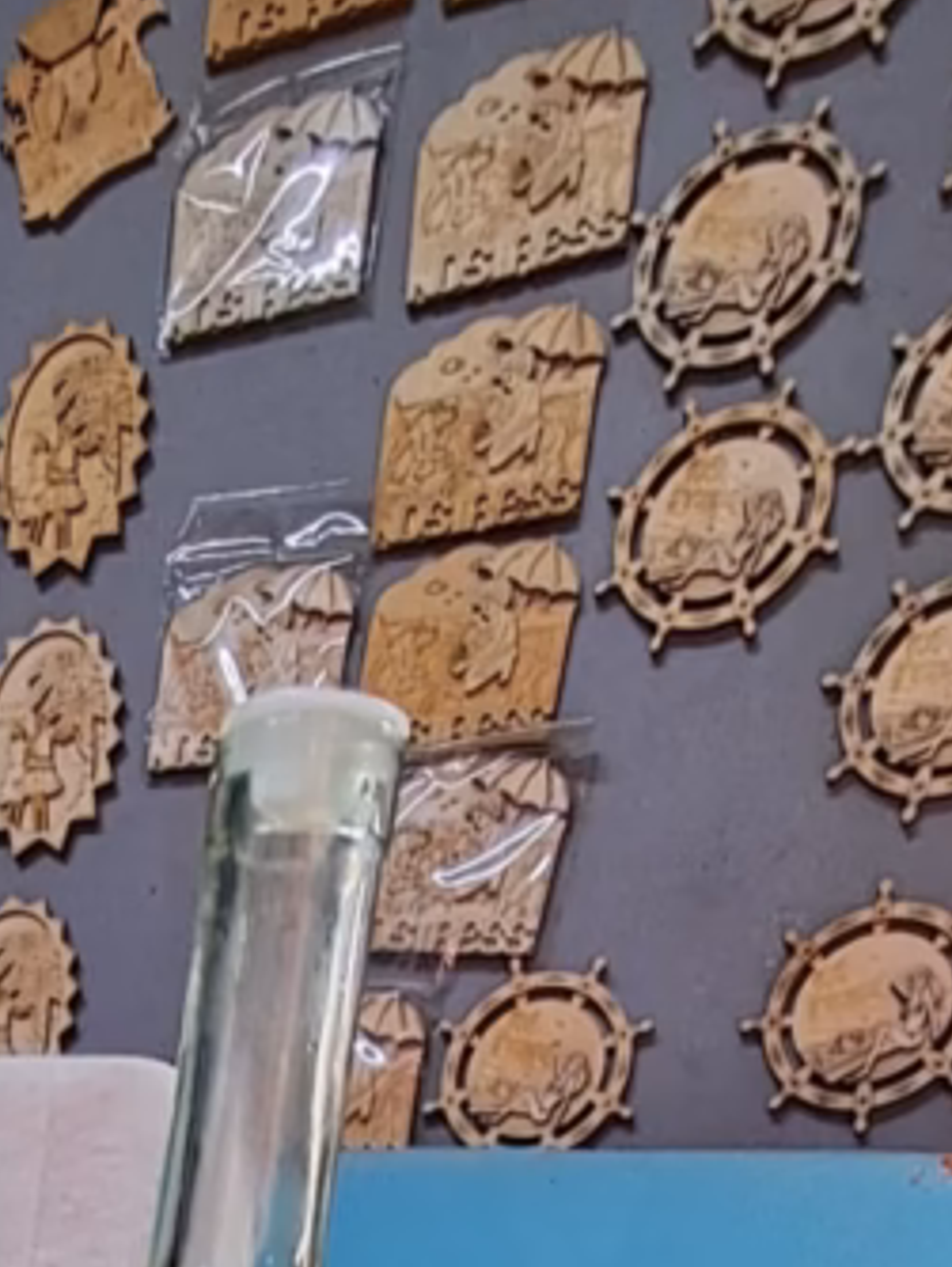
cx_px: -300
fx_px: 1794
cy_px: 1912
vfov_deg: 27.0
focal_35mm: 49
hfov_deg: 25.4
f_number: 2.2
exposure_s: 1/50
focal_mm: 1.64
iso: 160
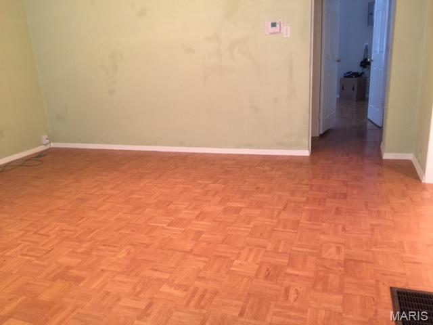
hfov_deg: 61.7
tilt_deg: -15.9
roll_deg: +2.6
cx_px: 216
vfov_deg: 48.2
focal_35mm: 29
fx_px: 363
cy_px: 162
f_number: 2.2
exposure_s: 1/4
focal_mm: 4.15
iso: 80
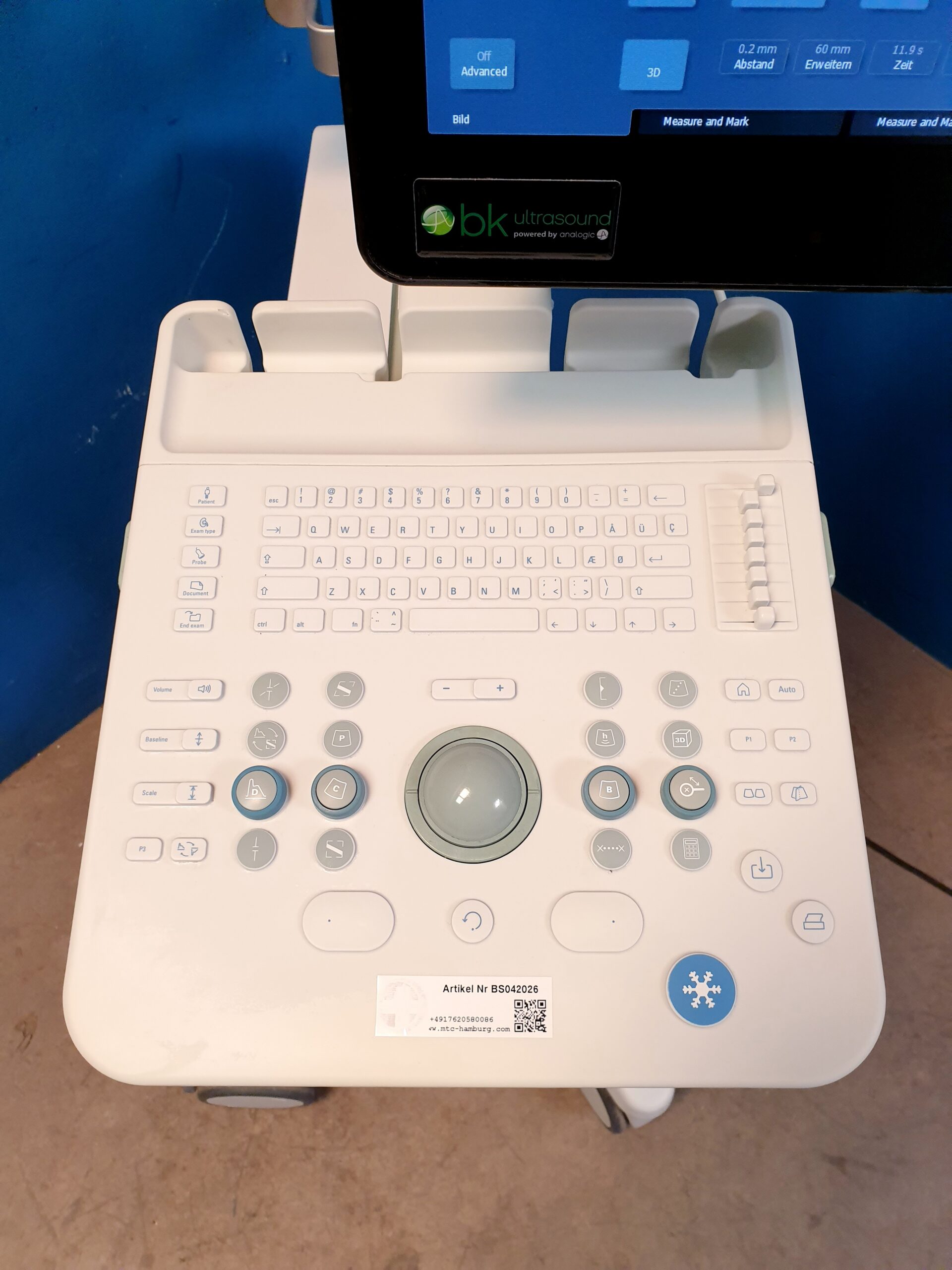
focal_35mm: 26
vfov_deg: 67.3
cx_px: 476
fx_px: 953
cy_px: 635
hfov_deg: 53.1
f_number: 2.4
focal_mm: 4.3
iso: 160
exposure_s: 1/50
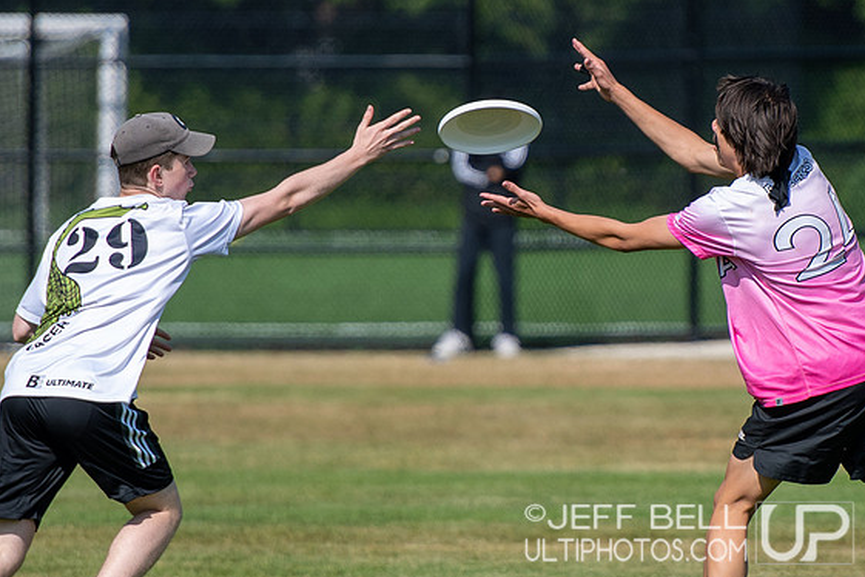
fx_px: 17563
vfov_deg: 1.9
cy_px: 256
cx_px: 679
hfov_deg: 2.8
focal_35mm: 731
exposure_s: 1/2000
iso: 110
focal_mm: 200
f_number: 3.2
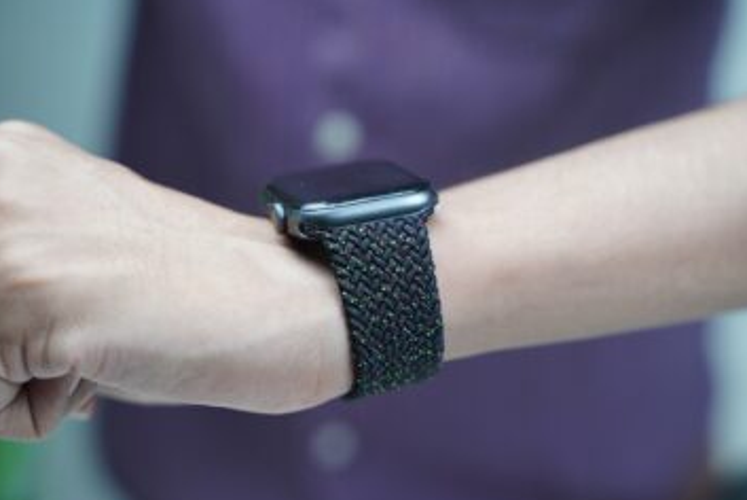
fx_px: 1599
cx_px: 368
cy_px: 272
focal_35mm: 77
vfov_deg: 17.7
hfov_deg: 26.3
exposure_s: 1/80
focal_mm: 68
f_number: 4
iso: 1250
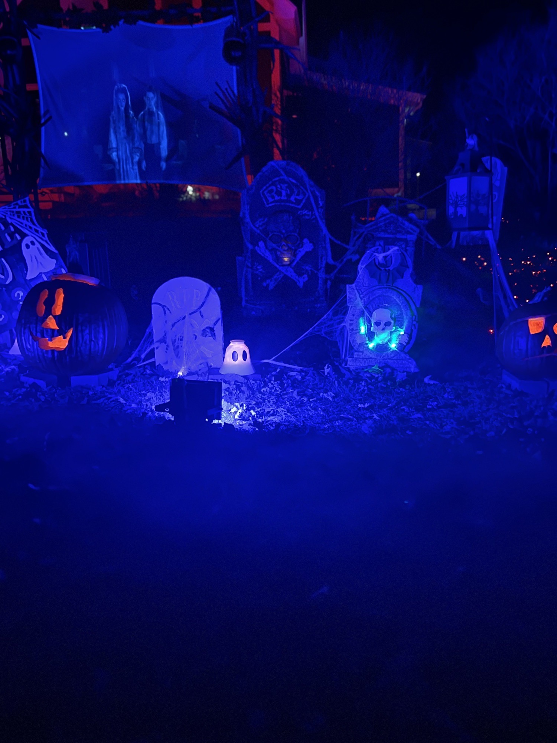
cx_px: 278
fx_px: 558
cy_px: 372
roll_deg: +2.7
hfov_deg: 53.1
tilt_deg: -11.5
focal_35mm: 26
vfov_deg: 67.3
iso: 1250
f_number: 1.5
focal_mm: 5.7
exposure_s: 1/9
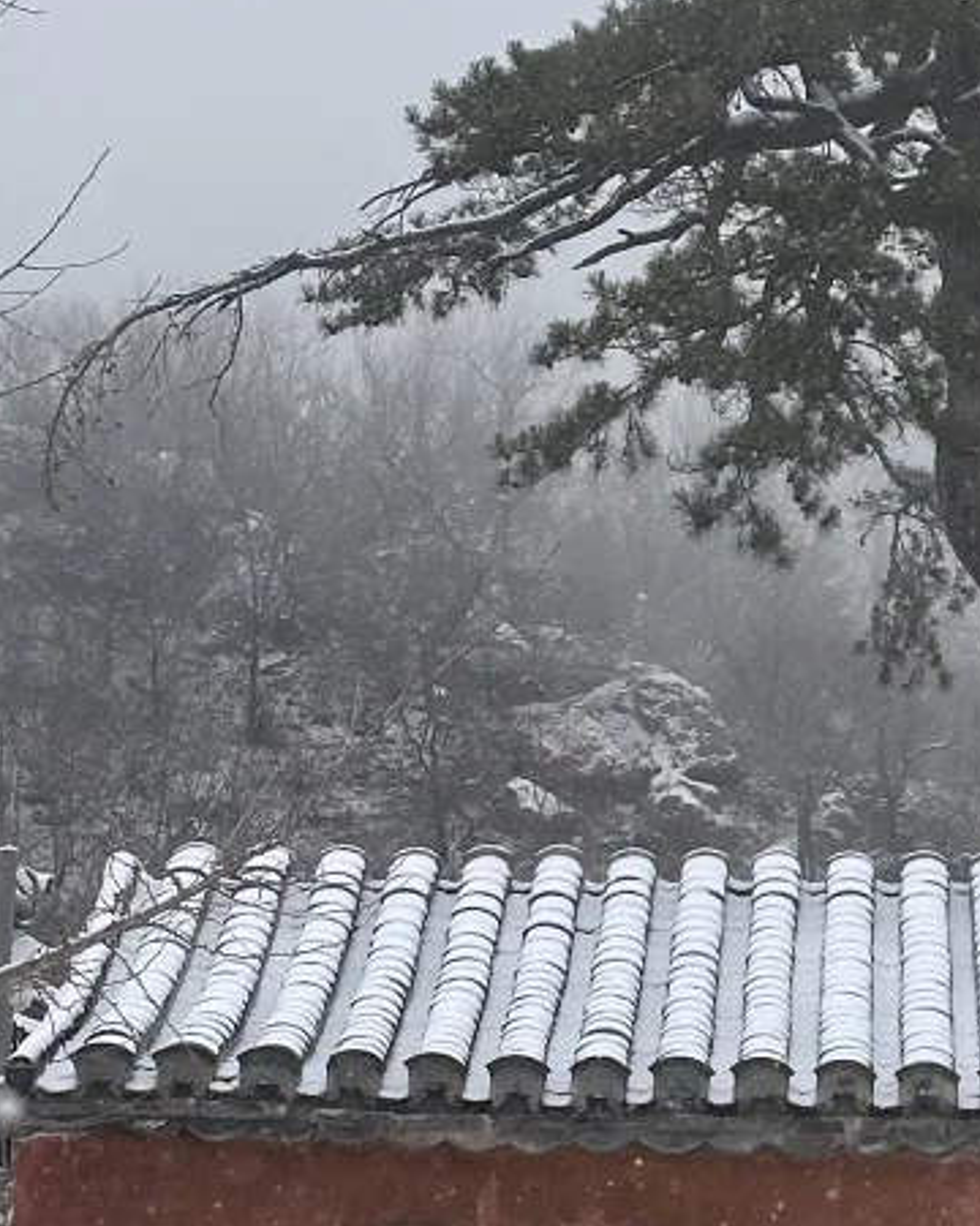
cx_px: 1269
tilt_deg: +10.6
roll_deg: -0.6
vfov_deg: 12.9
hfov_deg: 10.1
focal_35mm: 150
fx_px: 5438
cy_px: 553
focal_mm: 6.86
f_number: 1.78
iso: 64
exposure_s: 1/1357
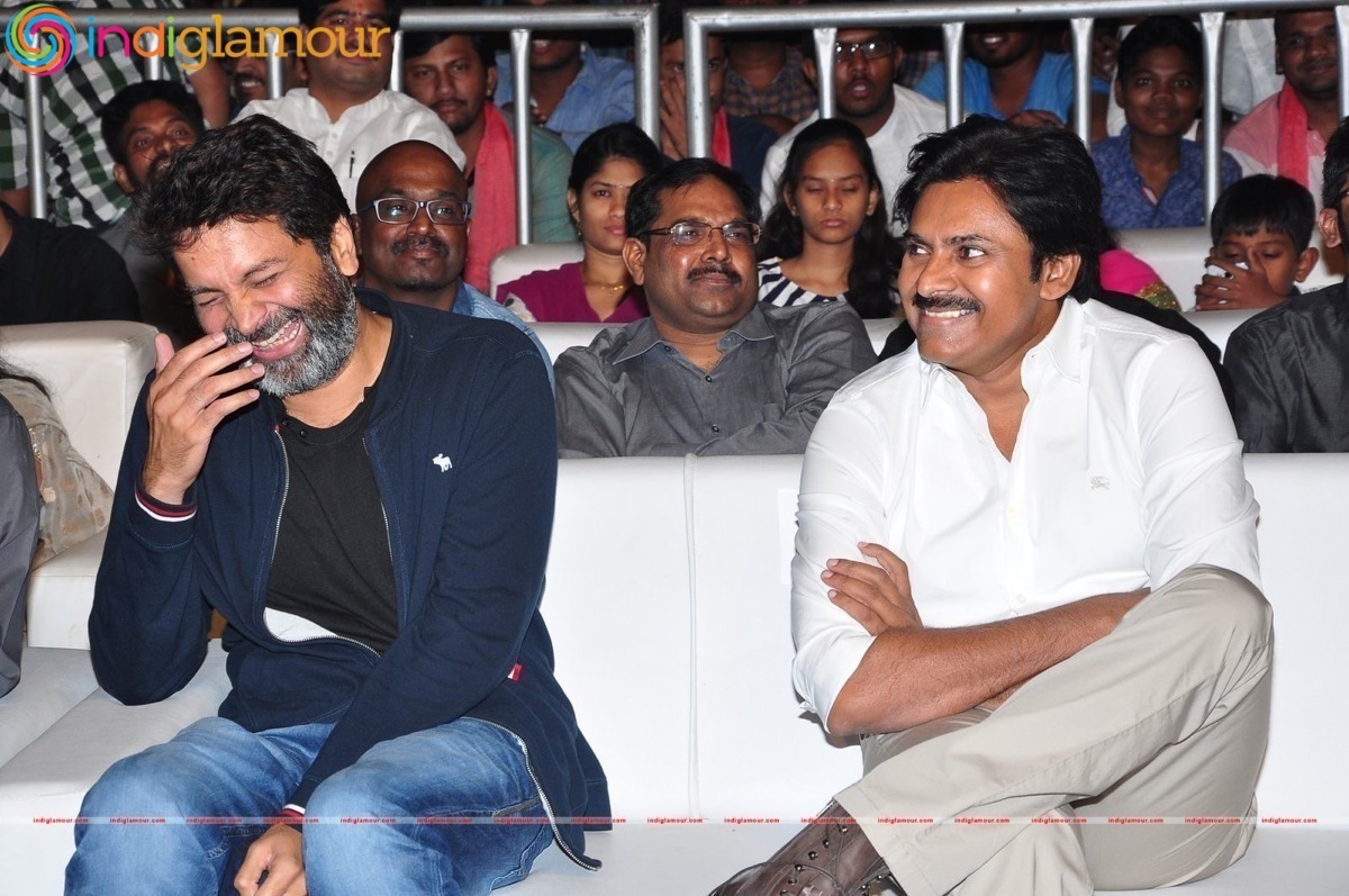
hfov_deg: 19.5
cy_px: 448
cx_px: 674
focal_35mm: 105
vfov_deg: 13.0
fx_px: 3930
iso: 500
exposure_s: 1/125
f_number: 8
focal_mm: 70
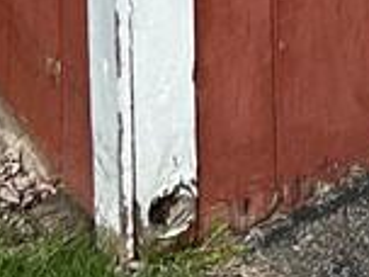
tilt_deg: -13.5
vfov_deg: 7.3
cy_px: -603
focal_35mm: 175
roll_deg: -1.3
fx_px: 1865
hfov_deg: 11.1
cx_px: 444
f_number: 1.5
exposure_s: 1/4630
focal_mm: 5.7
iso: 50
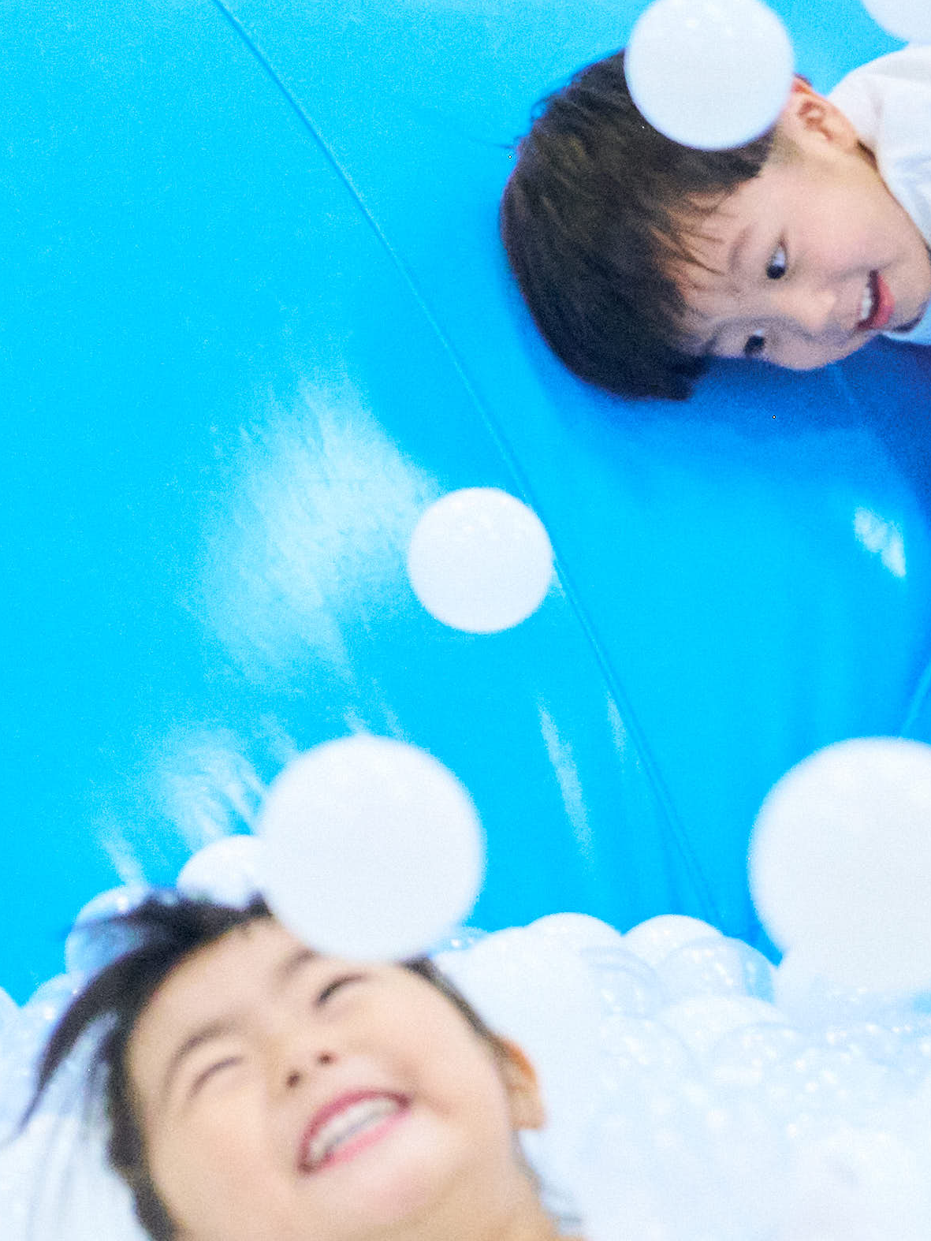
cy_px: -755
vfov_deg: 7.6
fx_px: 9178
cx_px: -1602
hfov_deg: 5.5
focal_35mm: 256
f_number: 4
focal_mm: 51
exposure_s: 1/640
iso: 2000
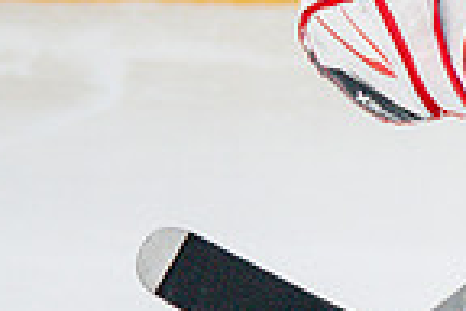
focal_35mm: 1249
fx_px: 16166
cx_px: 487
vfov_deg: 1.1
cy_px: 208
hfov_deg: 1.7
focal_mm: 197
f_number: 3.2
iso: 1250
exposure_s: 1/2500
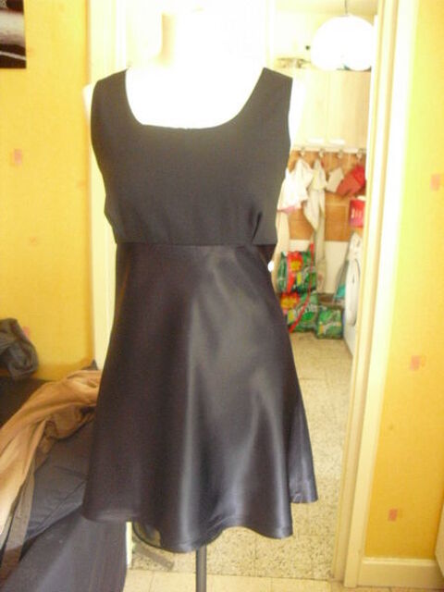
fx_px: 616
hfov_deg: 39.7
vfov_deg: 51.4
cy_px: 296
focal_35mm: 36
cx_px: 222
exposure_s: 1/13
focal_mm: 6.3
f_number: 3.1
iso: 800
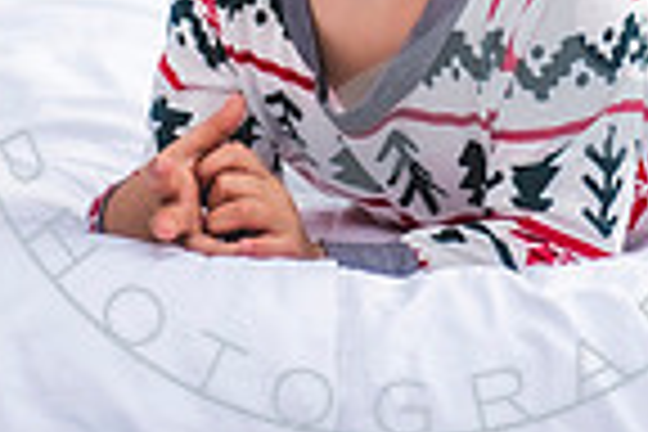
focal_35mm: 295
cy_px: -398
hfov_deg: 7.0
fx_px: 5310
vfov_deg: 4.6
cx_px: 626
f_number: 2.8
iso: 100
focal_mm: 70
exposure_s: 1/800
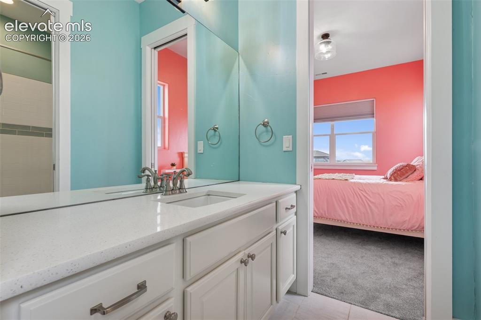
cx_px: 240
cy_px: 160
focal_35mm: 16
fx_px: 214
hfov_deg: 96.8
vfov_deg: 73.7
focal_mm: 16
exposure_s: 1/2
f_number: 11
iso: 100
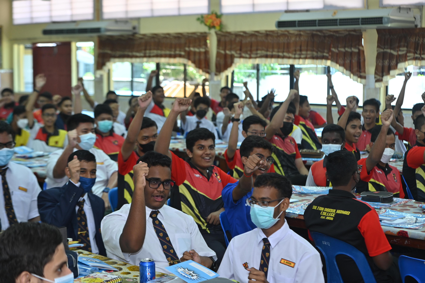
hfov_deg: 28.9
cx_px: 212
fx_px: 826
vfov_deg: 19.4
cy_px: 142
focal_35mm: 70
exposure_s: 1/100
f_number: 4
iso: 1000
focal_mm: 70
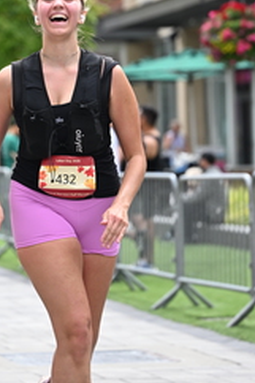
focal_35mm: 214
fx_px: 2277
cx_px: 51
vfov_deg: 9.6
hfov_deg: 6.4
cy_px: 36
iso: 640
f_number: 2.8
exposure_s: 1/2500
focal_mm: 94
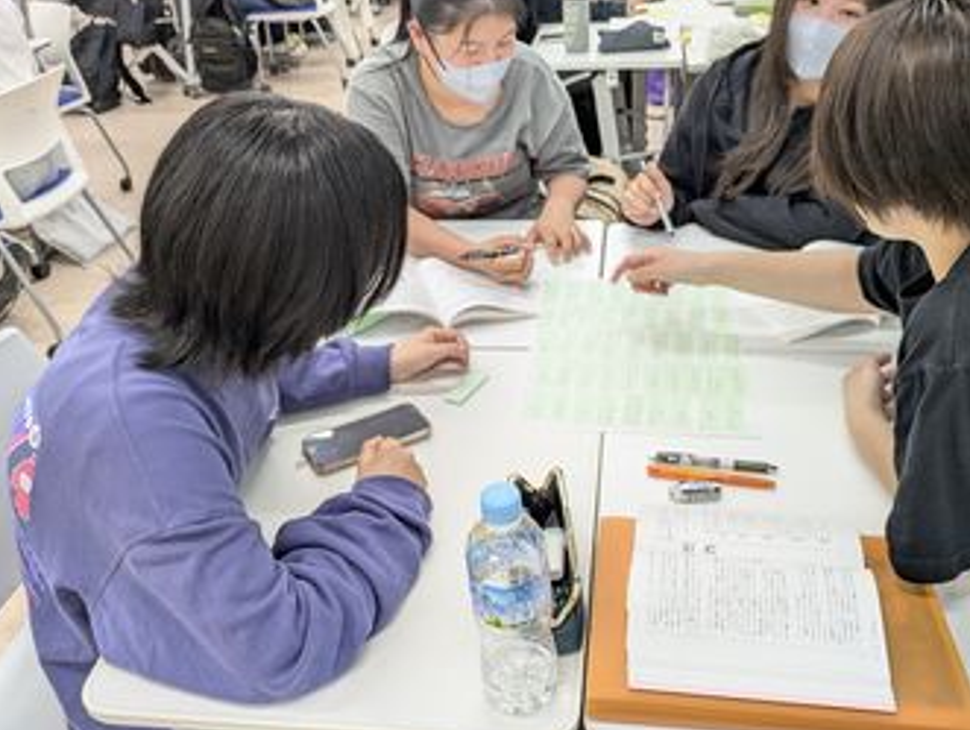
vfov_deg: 41.8
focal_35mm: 34
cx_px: 507
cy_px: 320
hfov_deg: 53.9
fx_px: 954
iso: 165
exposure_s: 1/120
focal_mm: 5.43
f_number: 1.89
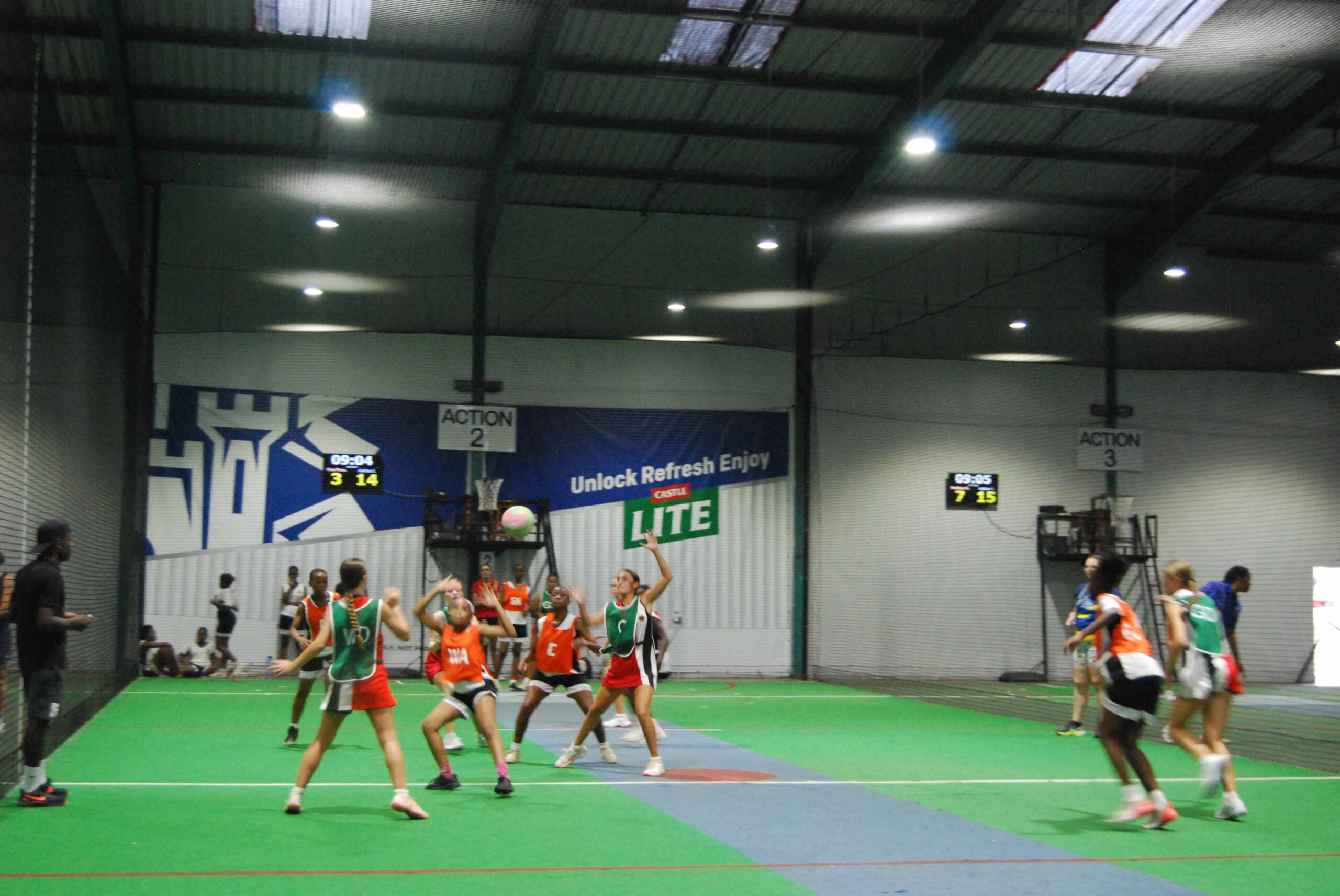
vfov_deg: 26.6
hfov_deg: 38.8
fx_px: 1901
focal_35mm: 51
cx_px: 670
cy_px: 448
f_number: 4.5
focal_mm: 34
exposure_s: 1/60
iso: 1600
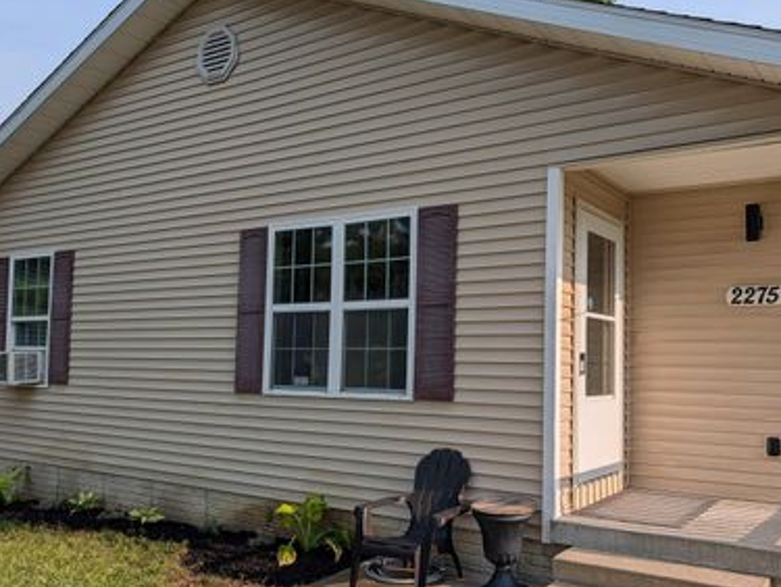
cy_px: 327
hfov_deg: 56.7
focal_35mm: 32
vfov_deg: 44.2
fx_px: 723
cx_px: 419
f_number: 1.68
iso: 21
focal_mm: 6.9
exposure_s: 1/1066
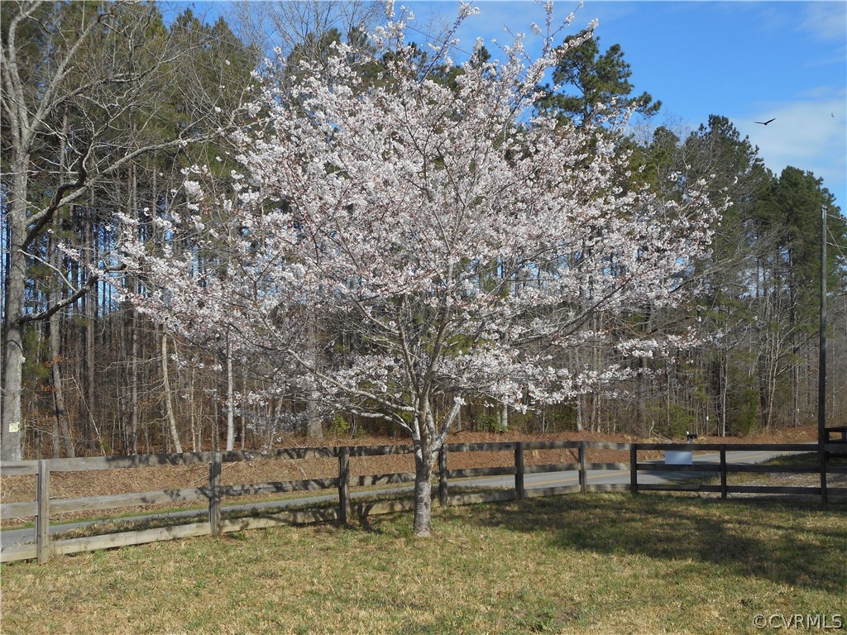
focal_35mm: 39
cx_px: 424
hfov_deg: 47.9
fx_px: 954
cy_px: 318
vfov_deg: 36.8
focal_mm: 6.9
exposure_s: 1/500
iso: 80
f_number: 4.5
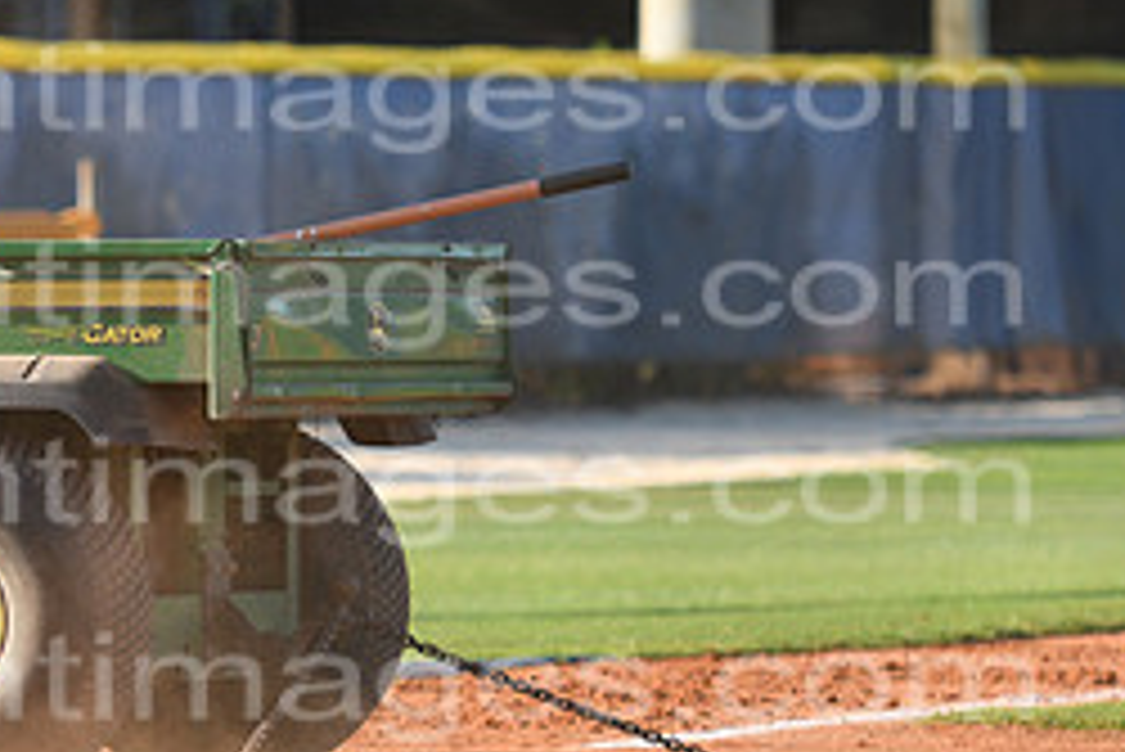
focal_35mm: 453
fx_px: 14164
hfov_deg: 4.5
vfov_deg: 3.0
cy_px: 196
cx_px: 14
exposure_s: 1/1000
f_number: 2.8
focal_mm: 130
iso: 100
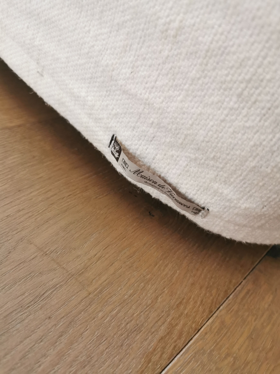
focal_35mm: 27
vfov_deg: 65.3
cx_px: 140
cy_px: 187
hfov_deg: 51.4
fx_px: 291
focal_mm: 5.56
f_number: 1.6
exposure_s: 1/50
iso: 250
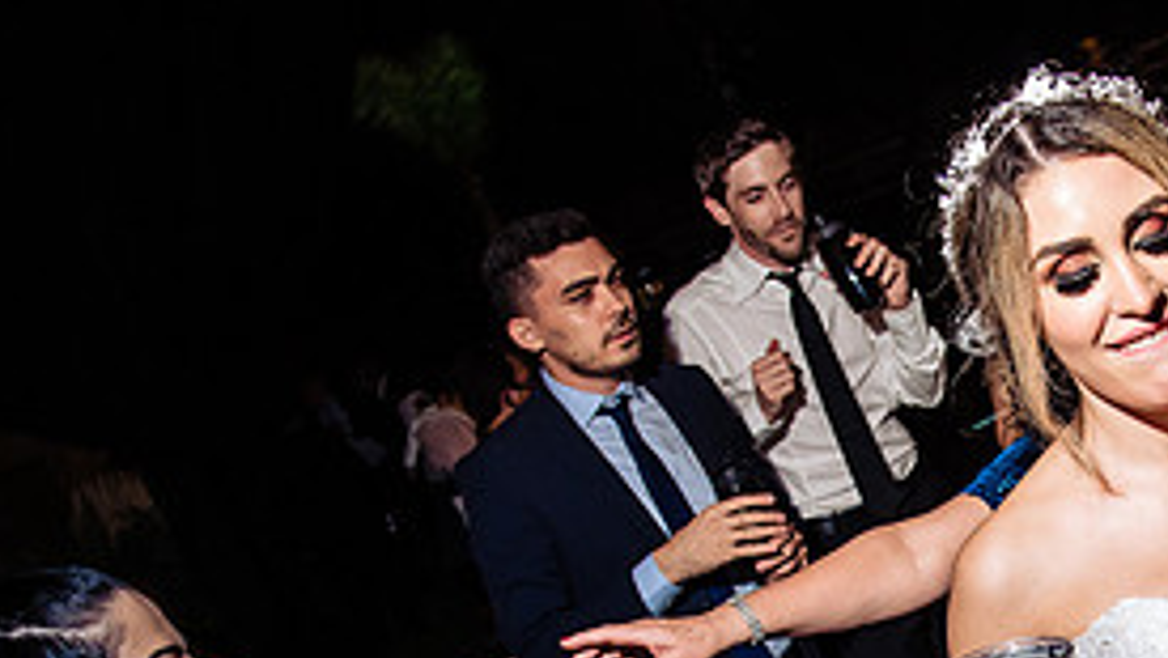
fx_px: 1642
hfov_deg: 36.5
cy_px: 681
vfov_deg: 21.7
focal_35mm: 53
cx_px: 1075
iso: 2000
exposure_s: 1/40
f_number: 7.1
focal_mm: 24
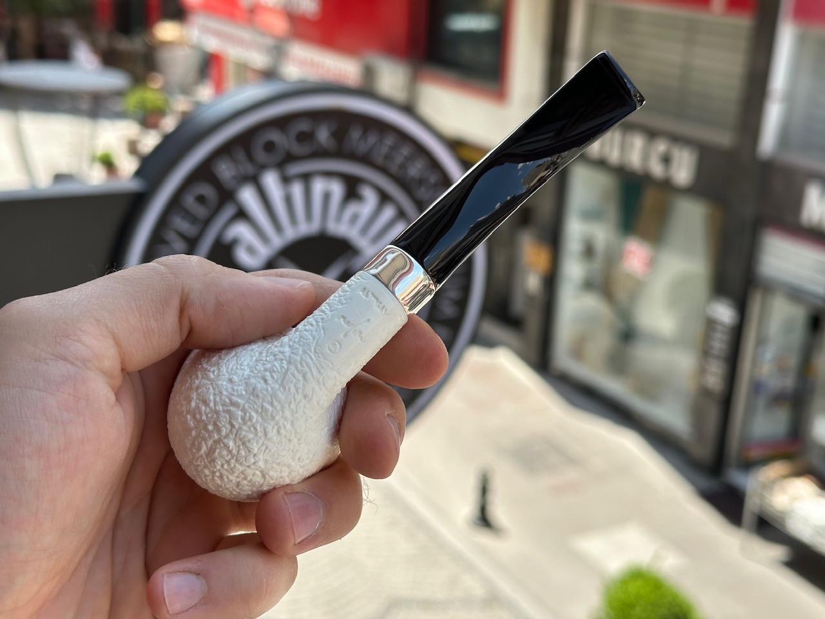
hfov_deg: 39.7
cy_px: 310
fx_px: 1144
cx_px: 412
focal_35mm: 48
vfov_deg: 30.3
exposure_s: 1/1258
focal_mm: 6.86
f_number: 1.78
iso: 64
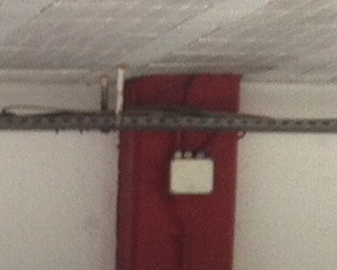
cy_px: 508
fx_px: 2303
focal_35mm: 231
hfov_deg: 7.4
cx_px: -685
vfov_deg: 6.5
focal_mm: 3.85
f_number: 2.8
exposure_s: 1/230
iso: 80
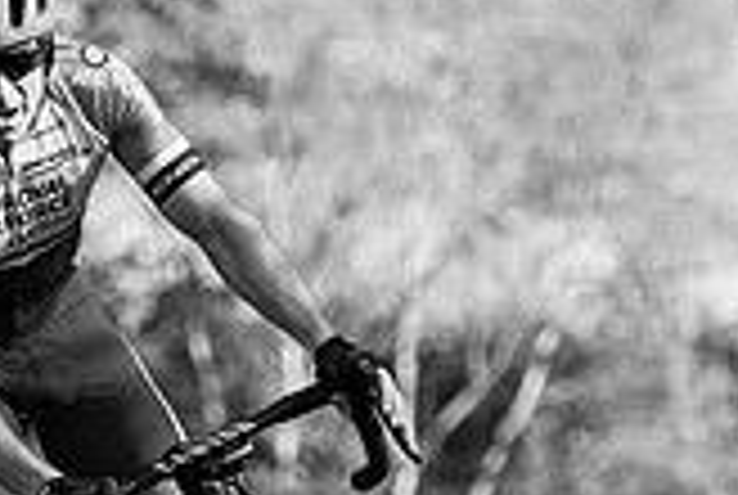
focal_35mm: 353
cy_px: 268
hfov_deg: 5.8
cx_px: 90
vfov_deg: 3.9
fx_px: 7250
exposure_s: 1/4000
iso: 160
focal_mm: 100
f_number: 2.8
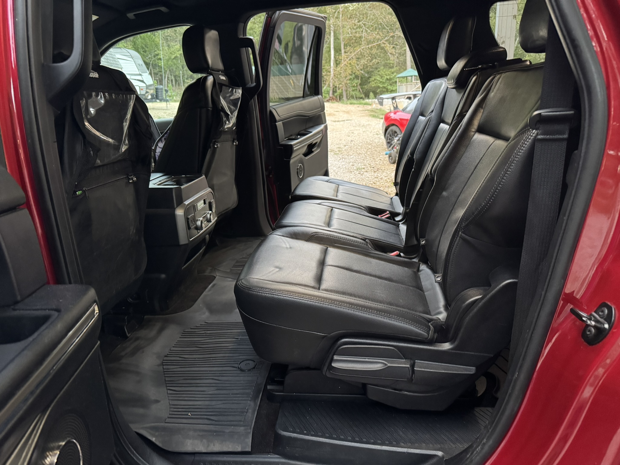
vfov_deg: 56.8
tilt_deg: -17.6
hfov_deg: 71.6
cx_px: 310
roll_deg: +3.3
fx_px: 430
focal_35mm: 24
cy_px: 232
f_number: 1.78
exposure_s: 1/40
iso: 800
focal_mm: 6.76
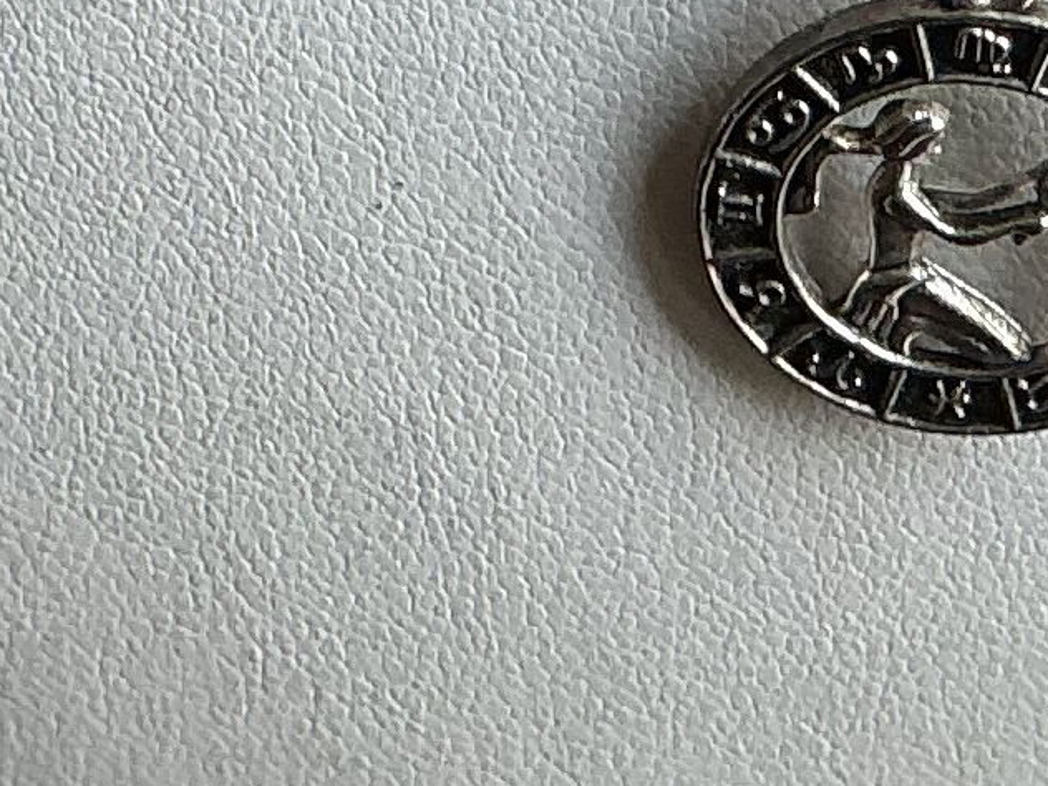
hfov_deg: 10.7
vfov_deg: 7.8
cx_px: 766
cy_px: -522
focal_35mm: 185
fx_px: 5601
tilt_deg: -55.1
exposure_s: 1/100
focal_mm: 3
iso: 32
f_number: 1.8
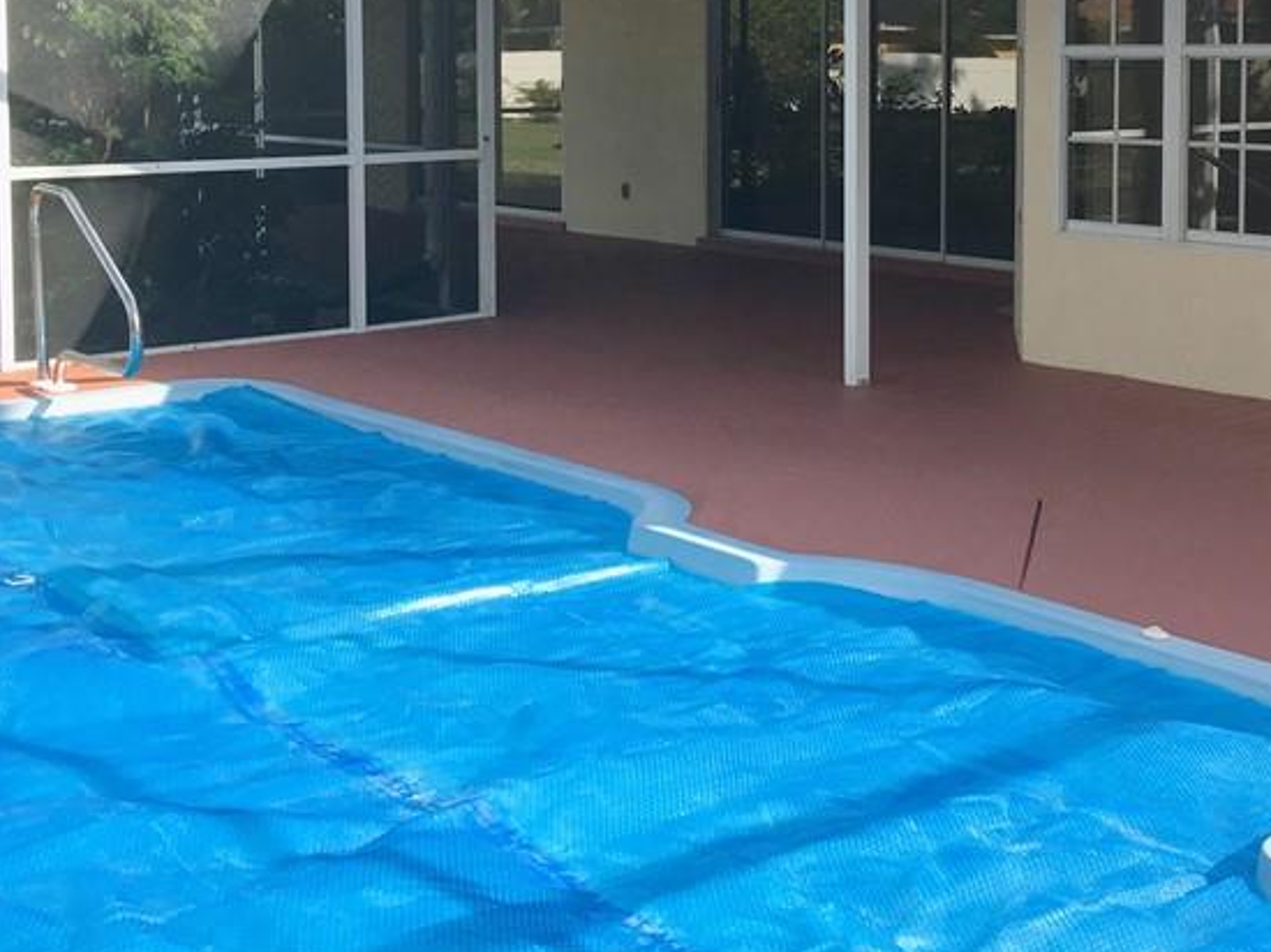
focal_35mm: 54
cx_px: 807
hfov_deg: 35.3
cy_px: 169
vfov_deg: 26.4
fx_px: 1982
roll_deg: -1.5
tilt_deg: -2.2
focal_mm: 4.15
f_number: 2.2
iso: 25
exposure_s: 1/499
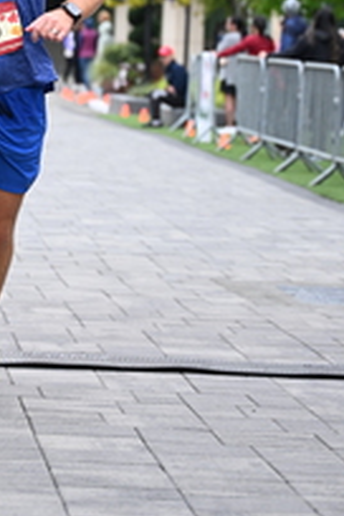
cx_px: -4
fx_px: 2709
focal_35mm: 189
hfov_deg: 7.2
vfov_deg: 10.8
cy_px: -3
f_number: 2.8
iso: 1000
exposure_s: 1/1600
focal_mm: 70
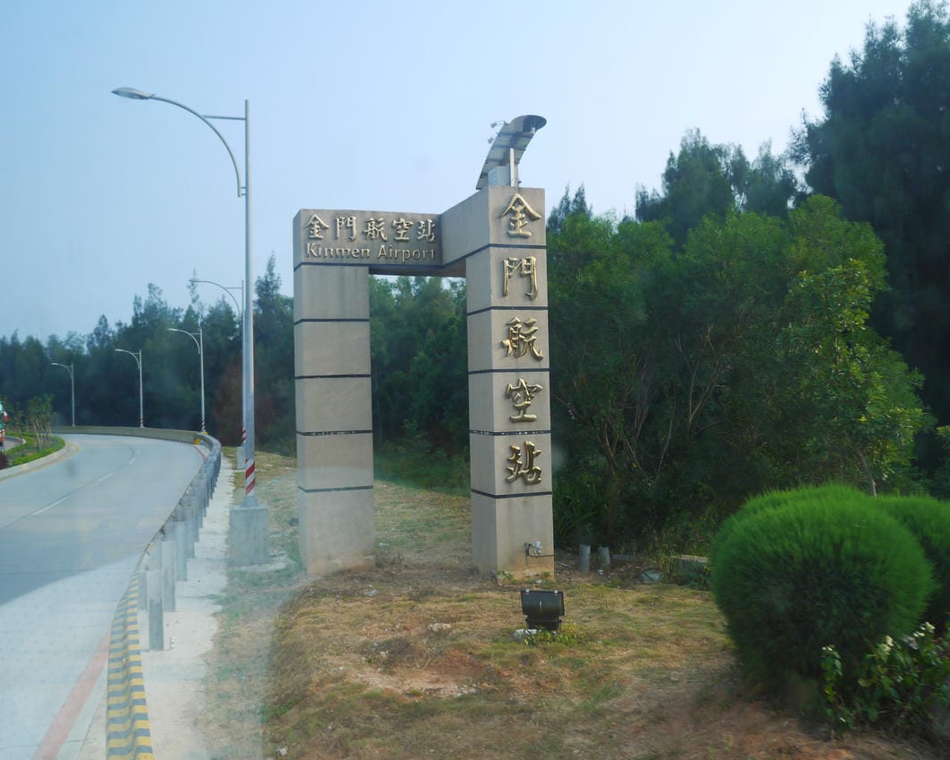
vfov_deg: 47.1
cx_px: 523
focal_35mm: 31
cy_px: 373
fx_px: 871
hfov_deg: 57.1
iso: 160
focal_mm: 14
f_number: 6.3
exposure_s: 1/250
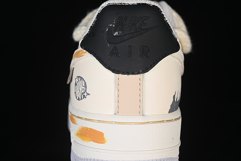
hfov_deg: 27.0
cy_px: 80
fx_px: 502
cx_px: 120
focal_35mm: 75
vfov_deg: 18.2
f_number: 7.1
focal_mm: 50
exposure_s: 1/80
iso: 160
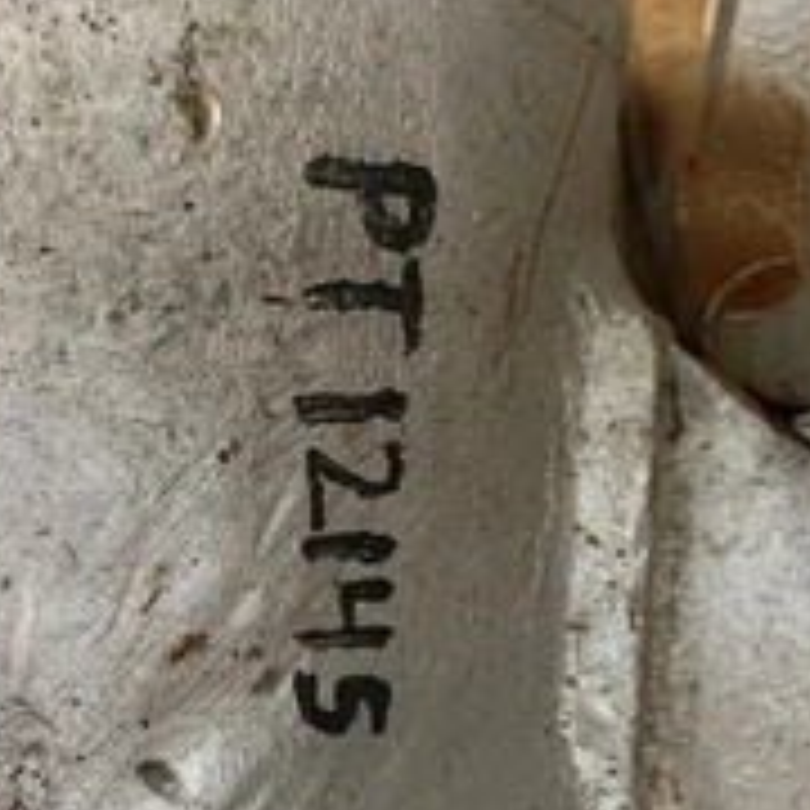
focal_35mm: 51
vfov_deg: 33.3
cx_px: 320
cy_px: 459
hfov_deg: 33.3
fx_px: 1350
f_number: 1.8
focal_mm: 4.25
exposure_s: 1/60
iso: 200
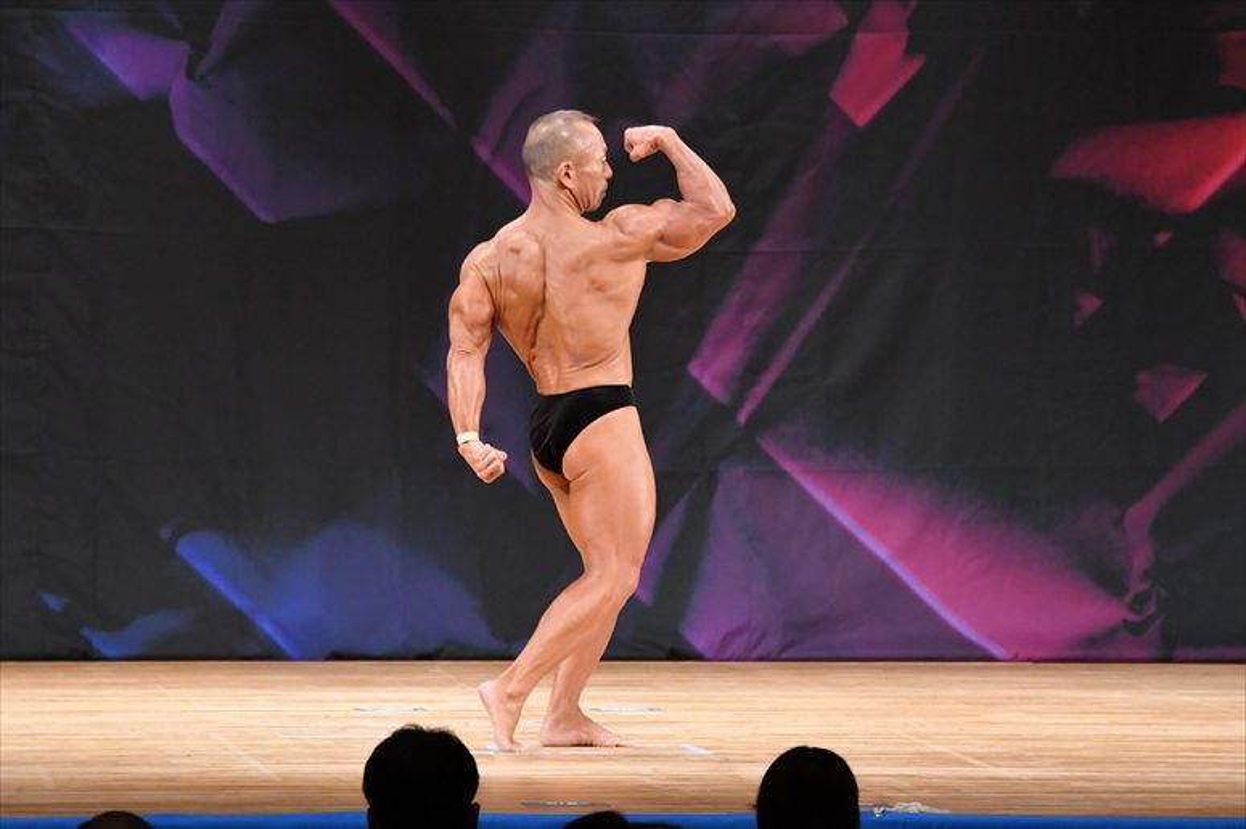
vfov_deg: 4.8
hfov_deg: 7.2
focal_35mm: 285
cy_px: 414
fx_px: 9859
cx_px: 623
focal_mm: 190
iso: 4000
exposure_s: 1/400
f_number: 5.6
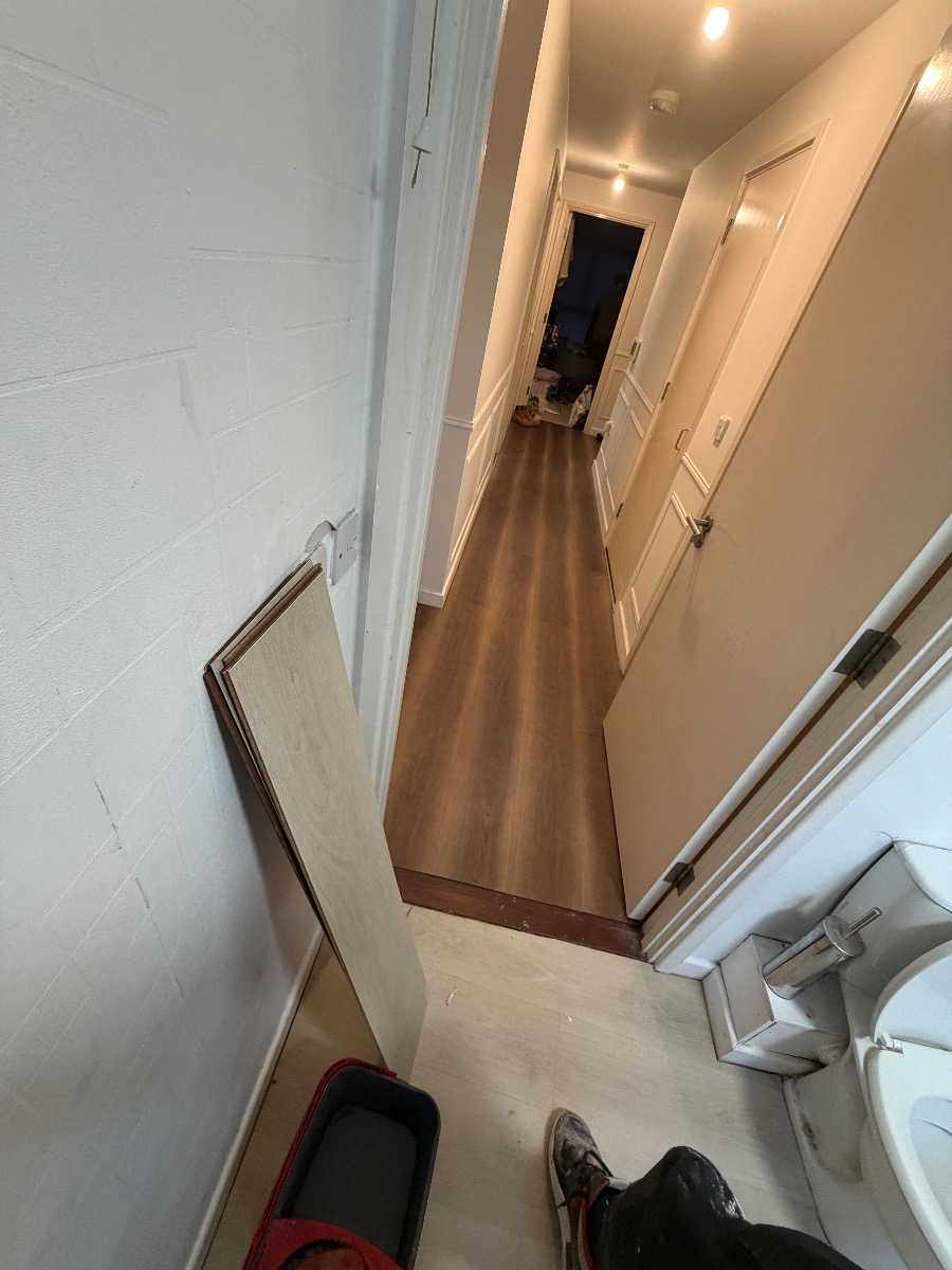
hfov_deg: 85.7
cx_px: 476
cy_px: 635
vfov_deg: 102.1
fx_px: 513
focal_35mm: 14
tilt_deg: -36.0
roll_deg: -13.4
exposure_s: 1/50
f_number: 2.2
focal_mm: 2.22
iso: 250
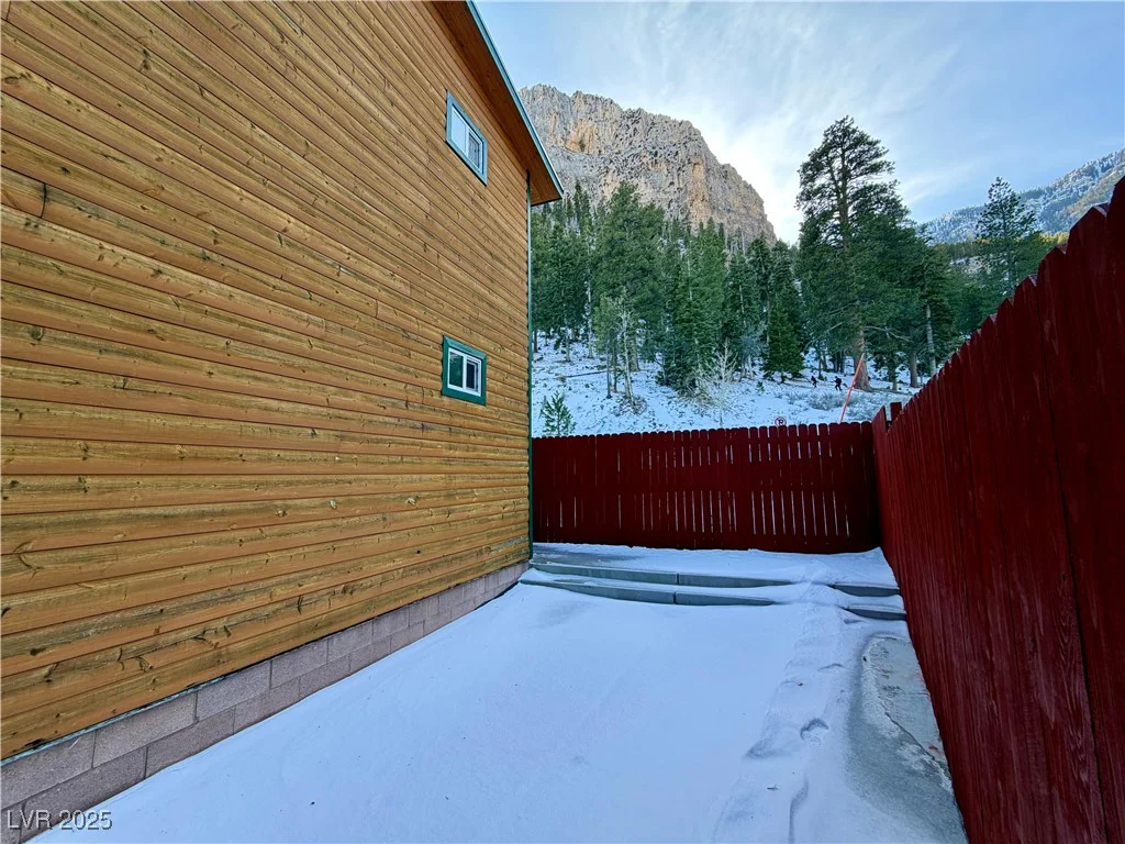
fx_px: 455
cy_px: 422
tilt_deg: +6.9
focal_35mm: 14
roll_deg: +0.4
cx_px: 562
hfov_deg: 102.1
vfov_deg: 85.7
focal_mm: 2.22
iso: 40
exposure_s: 1/160
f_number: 2.2
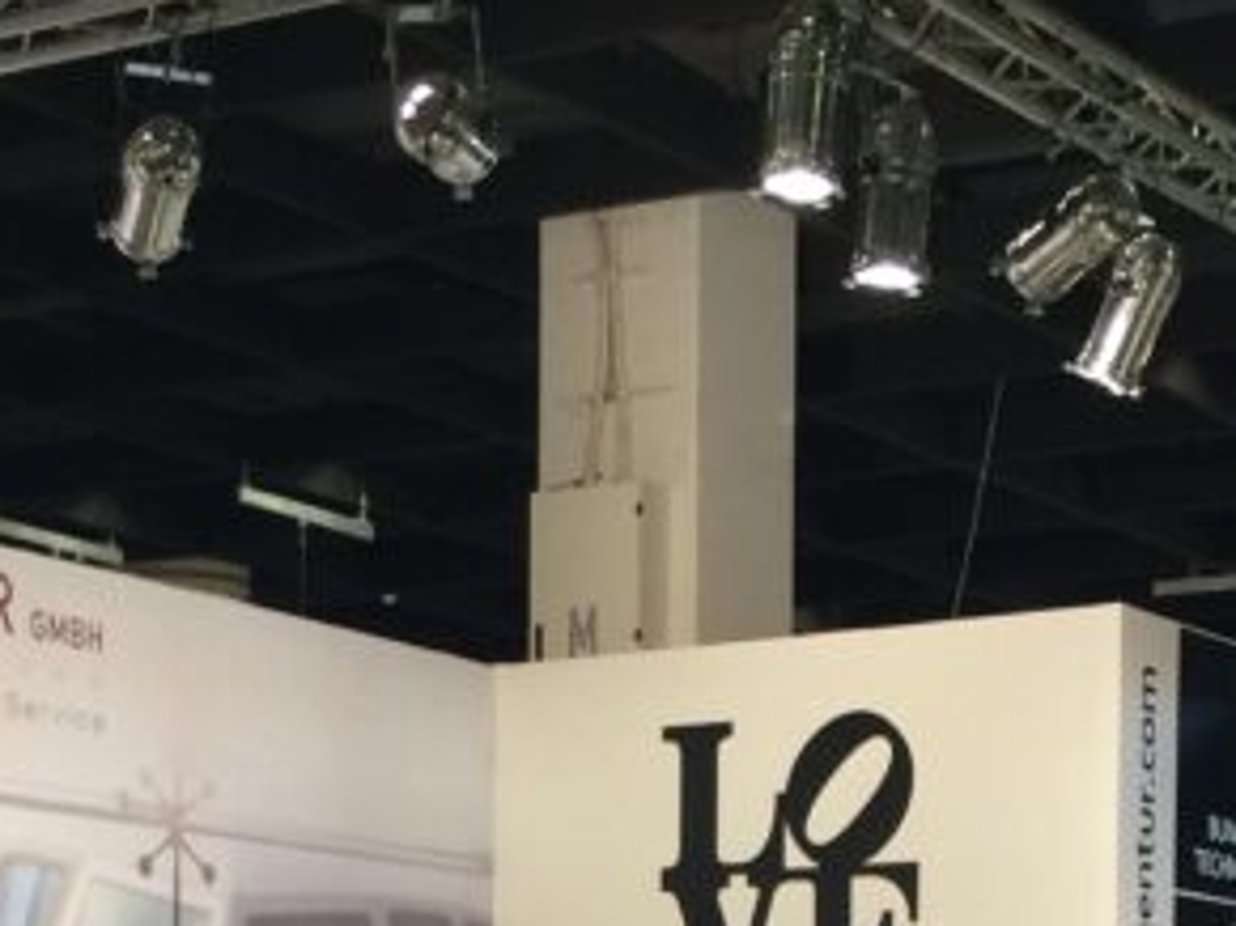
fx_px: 3641
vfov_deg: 13.5
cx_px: 671
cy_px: 1478
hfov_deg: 19.3
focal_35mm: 102
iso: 32
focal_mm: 4.15
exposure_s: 1/30
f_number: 2.2
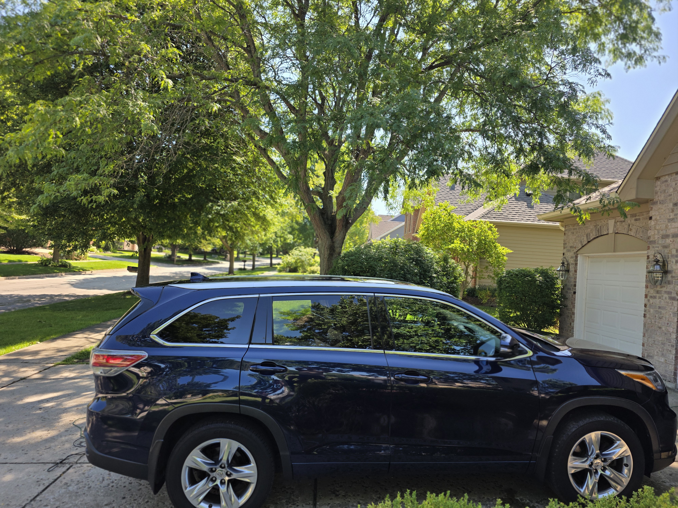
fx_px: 450
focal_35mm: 23
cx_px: 339
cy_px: 254
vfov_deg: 58.9
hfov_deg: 73.9
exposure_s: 1/1723
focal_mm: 6.3
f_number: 1.7
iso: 80
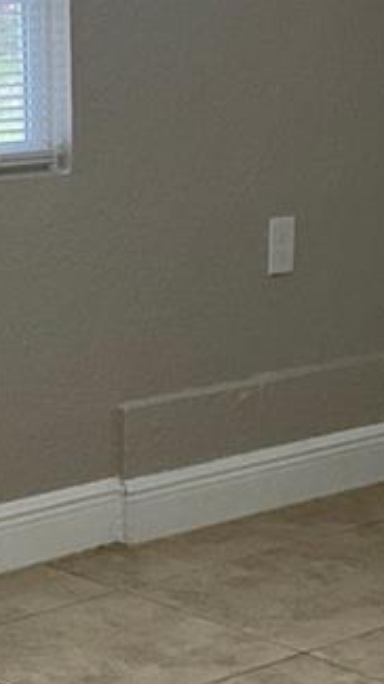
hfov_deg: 10.3
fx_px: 2120
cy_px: 540
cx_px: 196
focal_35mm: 117
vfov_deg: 18.2
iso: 80
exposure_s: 1/60
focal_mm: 3
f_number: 1.8
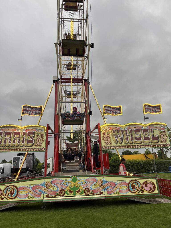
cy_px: 114
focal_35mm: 26
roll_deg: +2.0
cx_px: 86
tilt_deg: +15.9
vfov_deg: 67.3
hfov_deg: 53.1
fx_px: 171
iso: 50
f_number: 1.6
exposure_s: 1/421
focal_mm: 5.1
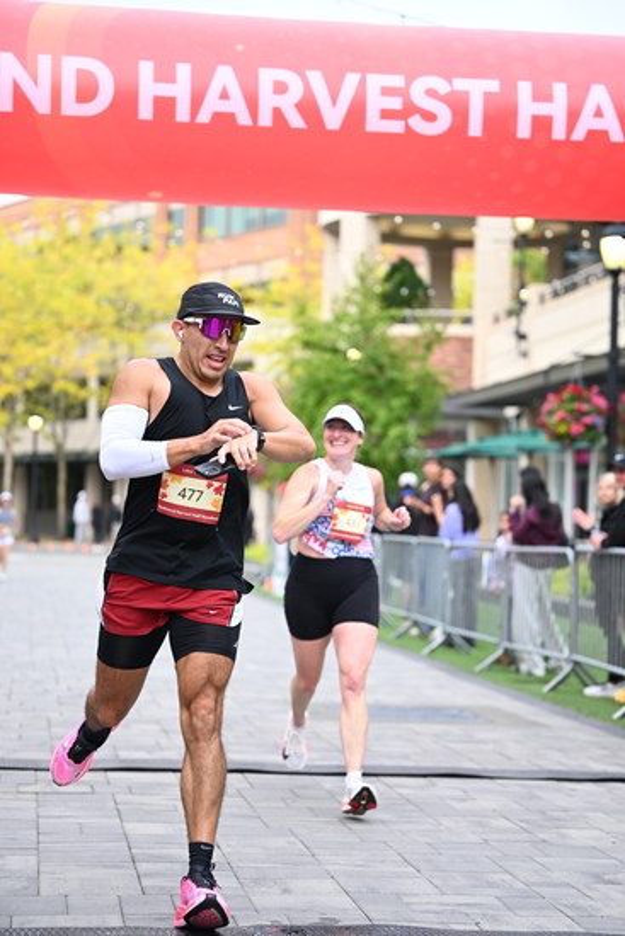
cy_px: 468
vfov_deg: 24.8
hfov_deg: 16.7
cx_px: 312
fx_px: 2134
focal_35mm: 82
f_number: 2.8
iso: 1000
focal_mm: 82
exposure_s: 1/1600
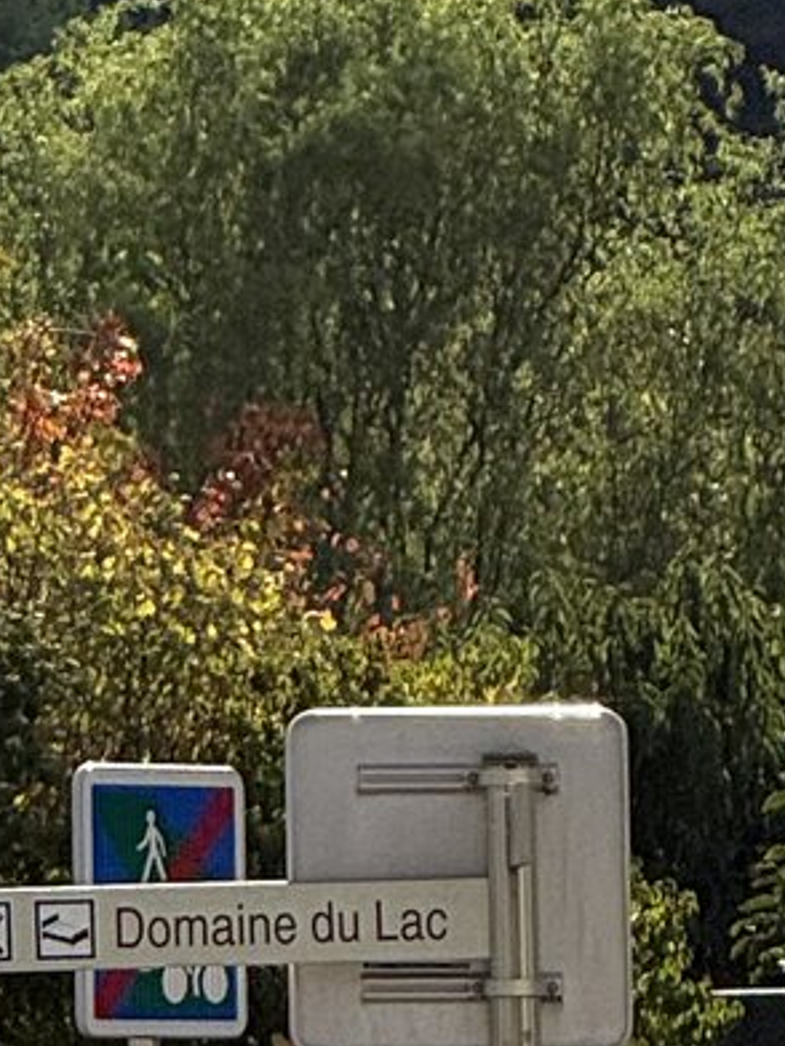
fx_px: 18505
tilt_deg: +8.1
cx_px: -254
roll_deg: +1.4
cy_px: -958
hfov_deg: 2.4
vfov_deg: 3.2
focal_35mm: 612
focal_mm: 15.66
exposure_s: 1/3195
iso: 64
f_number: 2.8
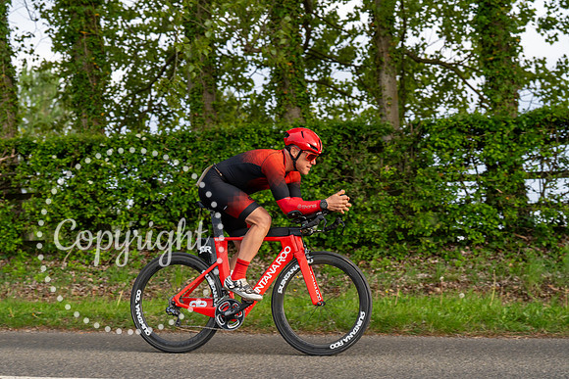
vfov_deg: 19.5
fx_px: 1107
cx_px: 284
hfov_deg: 28.8
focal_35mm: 70
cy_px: 190
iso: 1250
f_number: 4
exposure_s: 1/800
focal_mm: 70
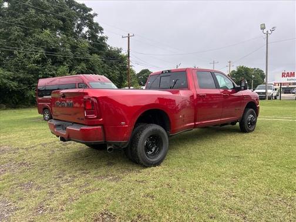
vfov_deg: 53.1
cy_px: 111
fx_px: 222
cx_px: 148
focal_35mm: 26
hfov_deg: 67.3
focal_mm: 5.7
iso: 50
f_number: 1.5
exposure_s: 1/909
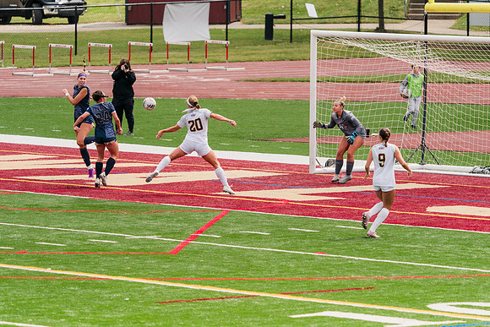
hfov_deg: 6.9
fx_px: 4084
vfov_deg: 4.6
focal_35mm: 300
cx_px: 245
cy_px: 164
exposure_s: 1/1600
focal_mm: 300
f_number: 6.3
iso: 400
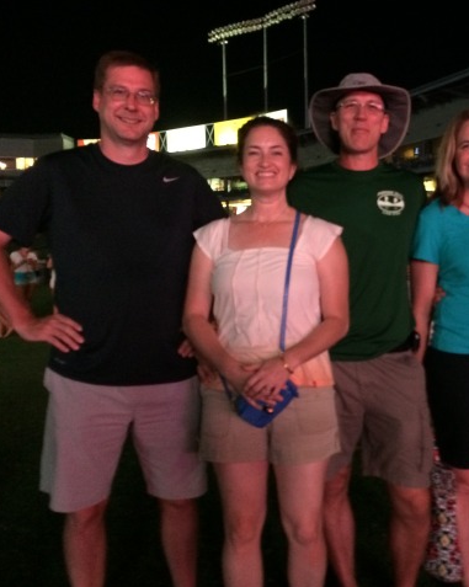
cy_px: 294
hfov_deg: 37.9
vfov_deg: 48.0
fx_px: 660
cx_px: 367
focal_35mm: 38
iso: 400
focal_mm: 4.15
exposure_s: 1/15
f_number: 2.2
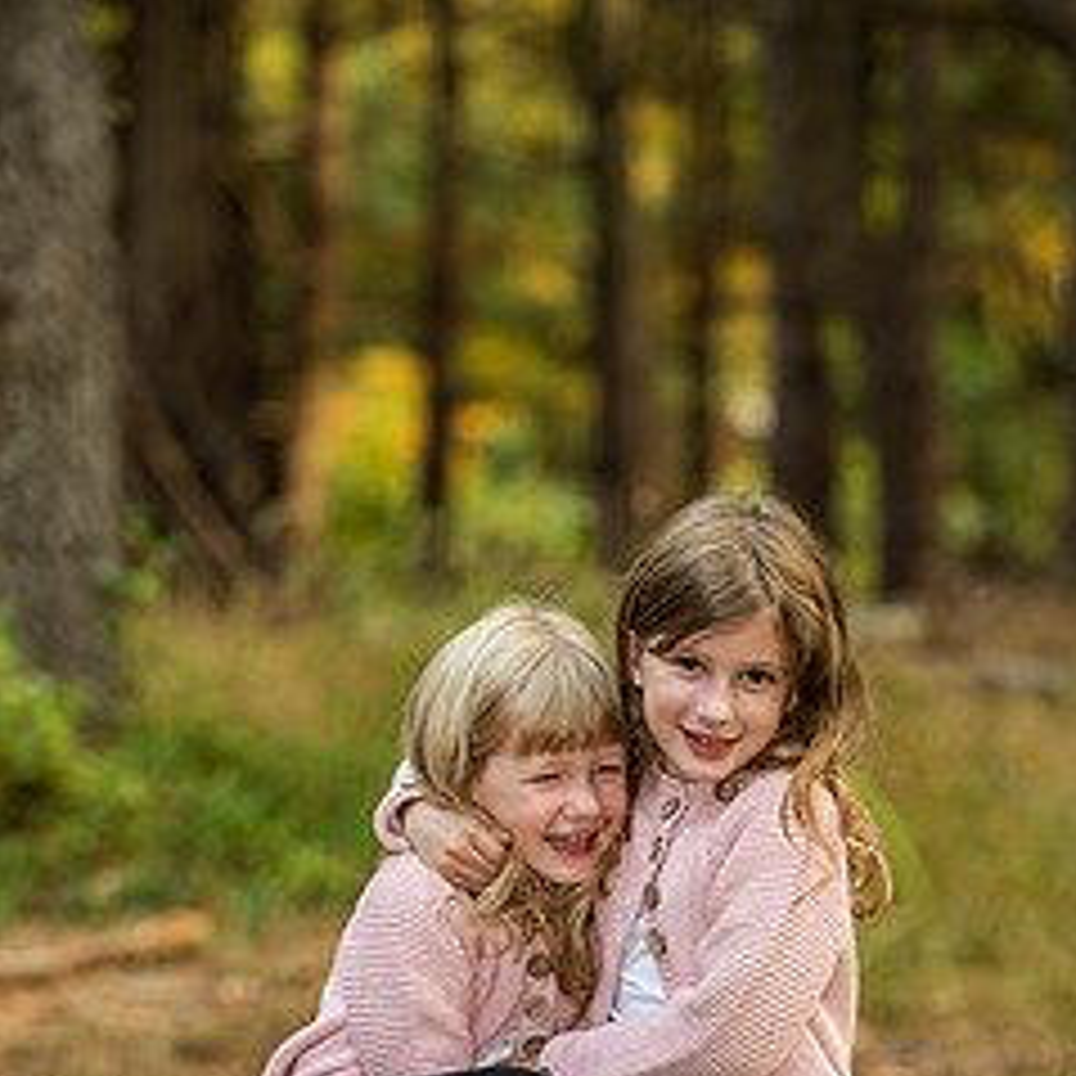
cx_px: 635
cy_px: 900
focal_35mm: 192
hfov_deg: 9.1
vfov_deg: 9.1
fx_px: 6752
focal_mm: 120
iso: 250
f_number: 3.5
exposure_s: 1/60
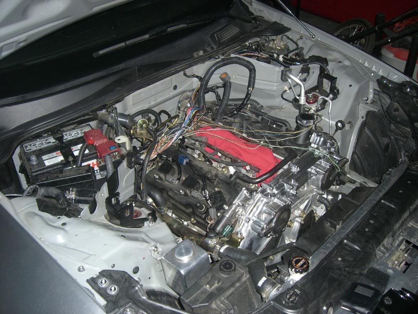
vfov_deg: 37.7
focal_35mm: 38
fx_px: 459
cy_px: 157
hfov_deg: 49.0
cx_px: 209
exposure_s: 1/60
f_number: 2.7
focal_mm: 6.2
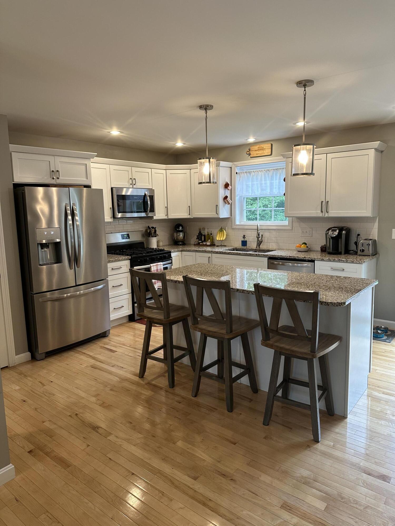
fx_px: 365
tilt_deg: -8.4
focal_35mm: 24
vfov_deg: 71.6
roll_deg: +1.1
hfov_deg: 56.8
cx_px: 198
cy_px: 263
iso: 125
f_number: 1.78
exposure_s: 1/60
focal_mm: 6.86
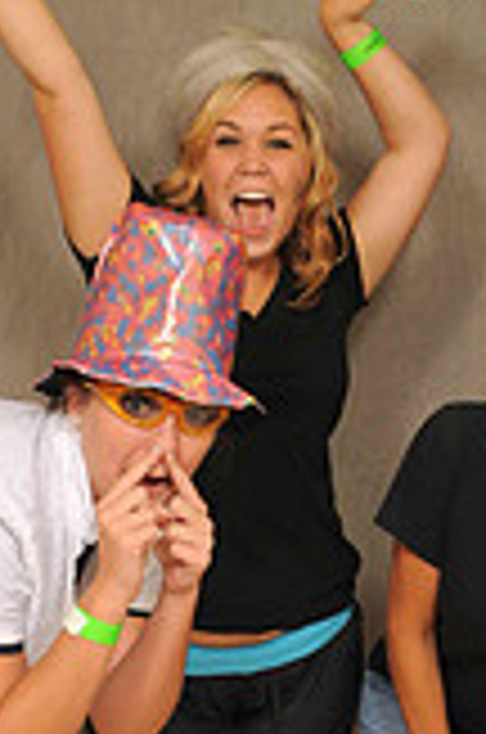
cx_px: 425
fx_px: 2196
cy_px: 455
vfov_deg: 18.9
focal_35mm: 108
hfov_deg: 12.5
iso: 200
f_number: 6.3
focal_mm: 26
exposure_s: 1/125
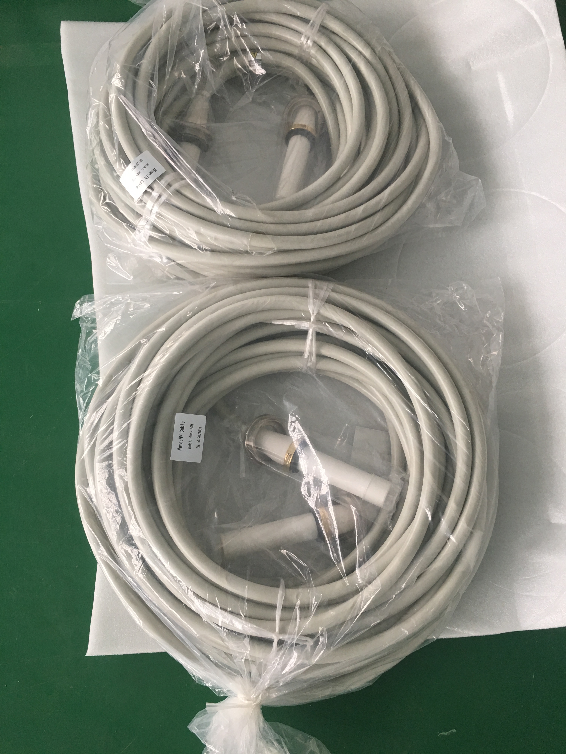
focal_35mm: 29
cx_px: 283
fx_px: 632
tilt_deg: -73.5
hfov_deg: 48.2
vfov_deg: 61.7
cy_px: 377
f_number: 2.2
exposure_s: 1/33
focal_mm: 4.15
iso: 50
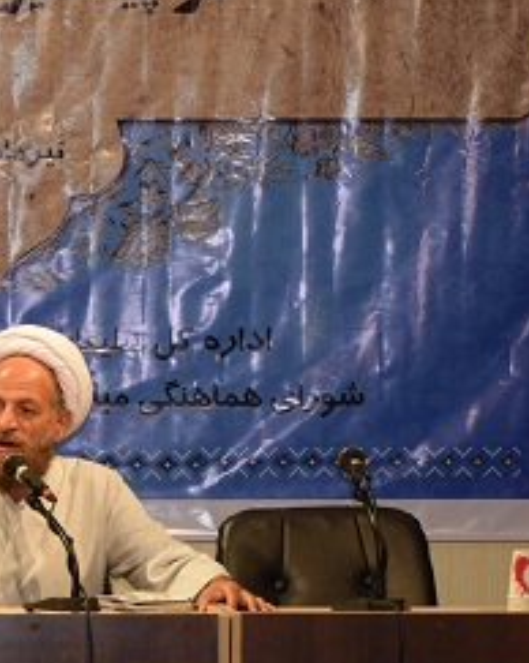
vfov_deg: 6.7
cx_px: -71
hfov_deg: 5.4
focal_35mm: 287
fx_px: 5624
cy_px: 319
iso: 320
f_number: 5.3
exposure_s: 1/30
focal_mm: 66
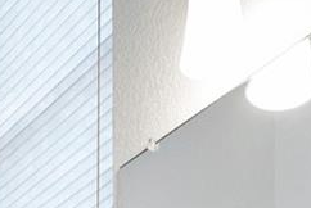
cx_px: -14
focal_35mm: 99
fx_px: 856
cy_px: 650
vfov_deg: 9.9
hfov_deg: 19.8
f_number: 9
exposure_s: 1/13
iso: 640
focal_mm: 15
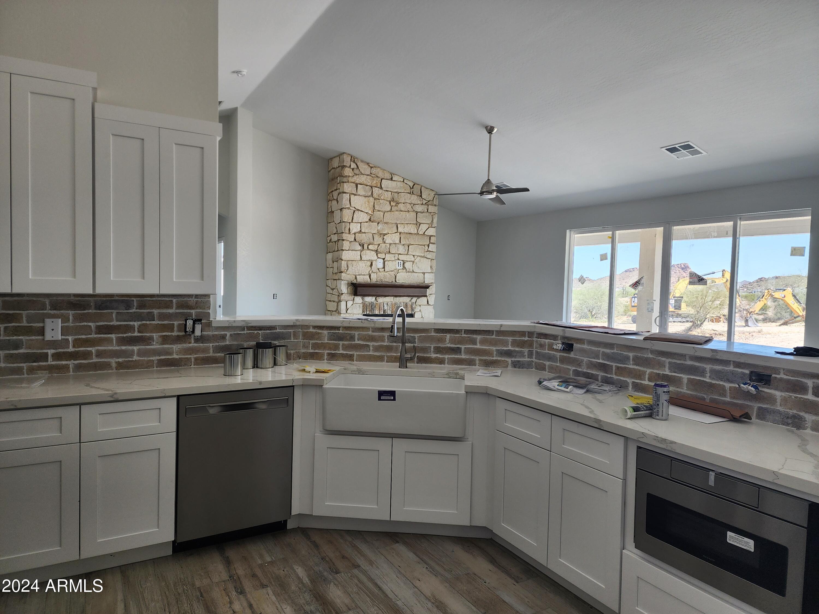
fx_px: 544
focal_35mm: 23
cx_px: 410
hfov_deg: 73.9
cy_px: 307
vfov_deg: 58.9
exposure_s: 1/180
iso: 64
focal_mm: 6.4
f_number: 1.8
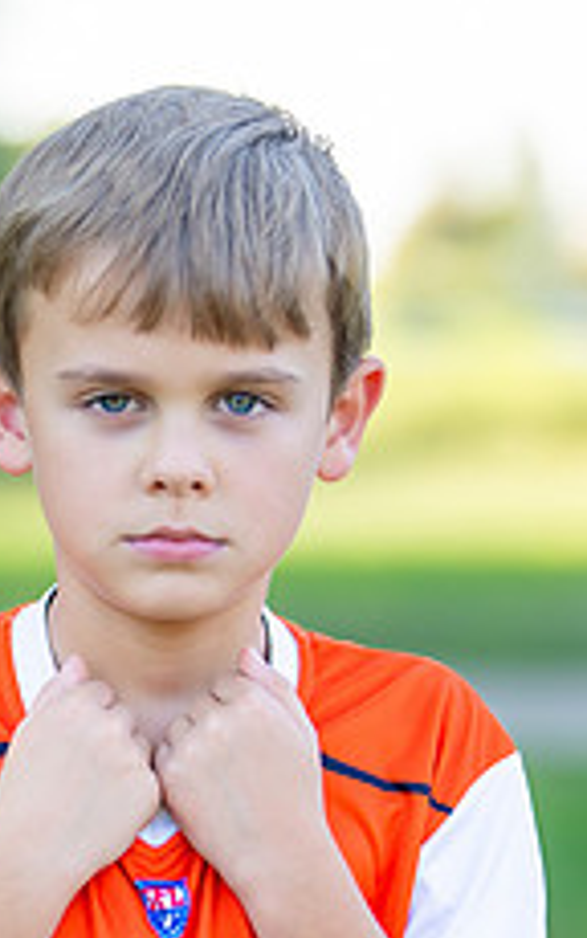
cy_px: 663
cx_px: 187
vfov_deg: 12.7
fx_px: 4218
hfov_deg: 8.0
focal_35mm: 165
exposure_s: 1/1250
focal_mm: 50
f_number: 1.2
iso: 100
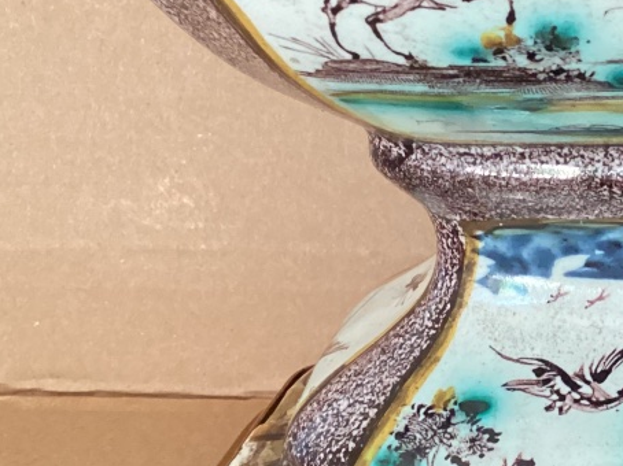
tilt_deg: -18.7
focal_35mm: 82
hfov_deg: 22.8
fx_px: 1475
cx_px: 635
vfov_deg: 18.0
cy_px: 277
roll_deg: -3.4
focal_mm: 3.3
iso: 640
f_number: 2.4
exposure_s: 1/25
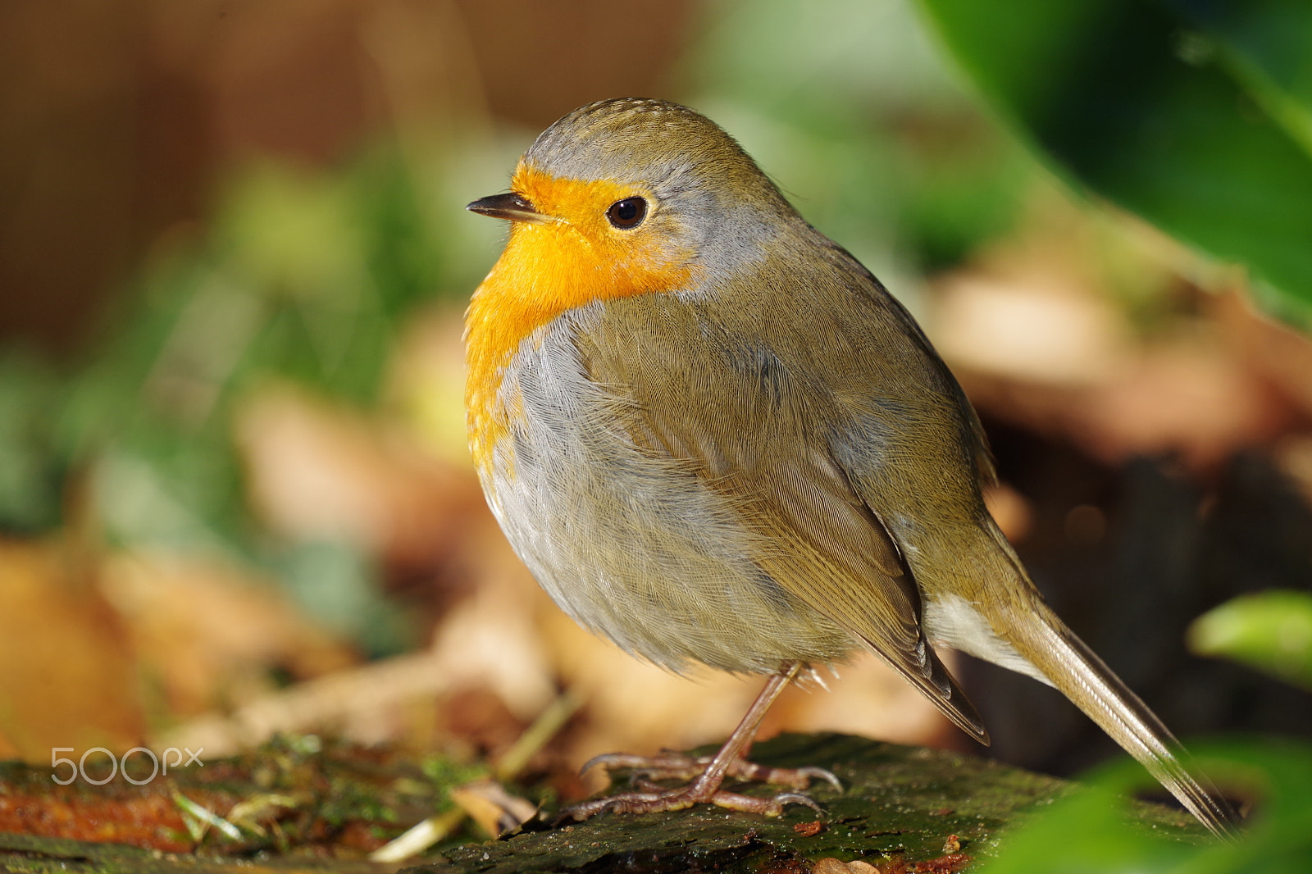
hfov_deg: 4.6
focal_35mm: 450
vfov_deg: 3.1
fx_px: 16396
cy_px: 437
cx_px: 656
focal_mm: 300
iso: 200
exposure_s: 1/200
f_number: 8
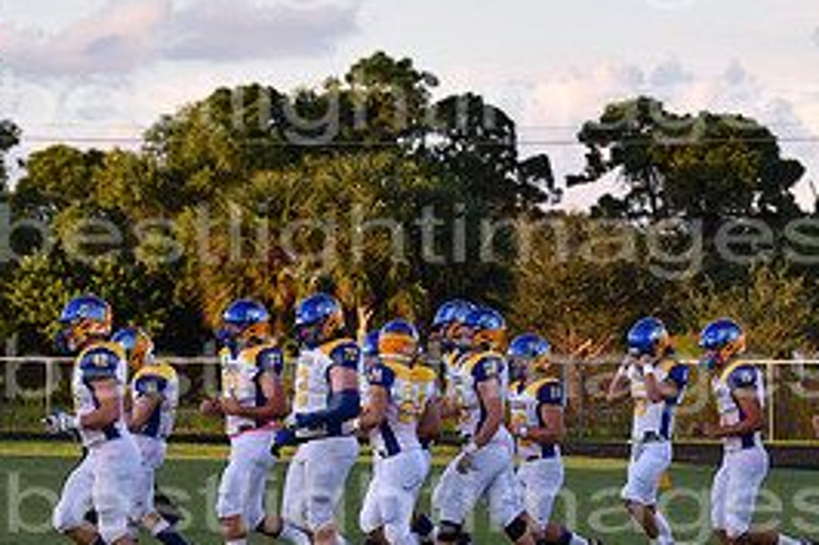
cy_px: 174
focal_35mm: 229
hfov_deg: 9.0
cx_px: 406
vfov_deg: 6.0
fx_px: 5206
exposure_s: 1/1250
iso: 400
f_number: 4
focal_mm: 70
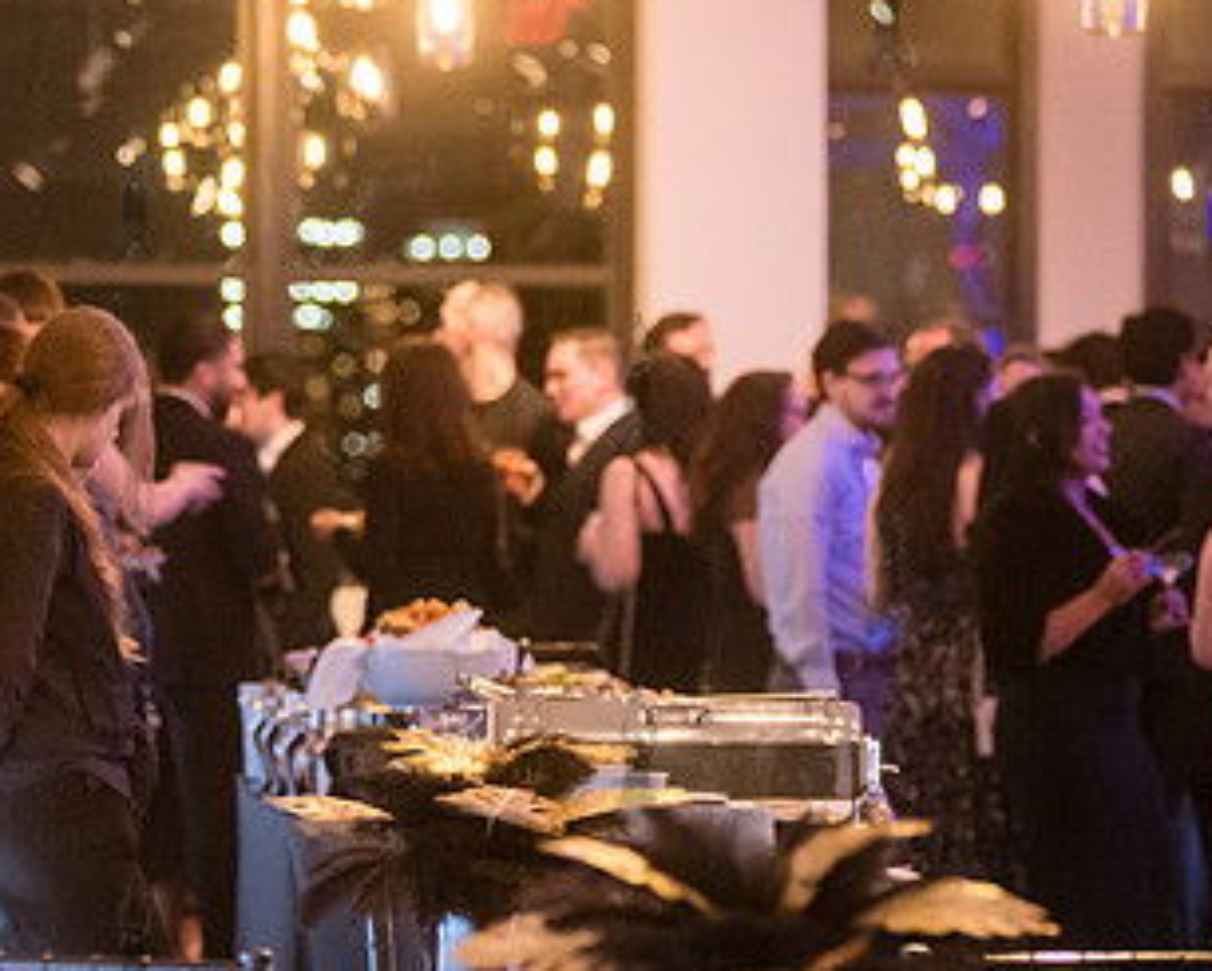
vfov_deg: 6.8
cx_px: -21
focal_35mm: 226
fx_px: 8109
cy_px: 675
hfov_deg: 8.5
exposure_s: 1/160
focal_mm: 112
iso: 8000
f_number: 3.5
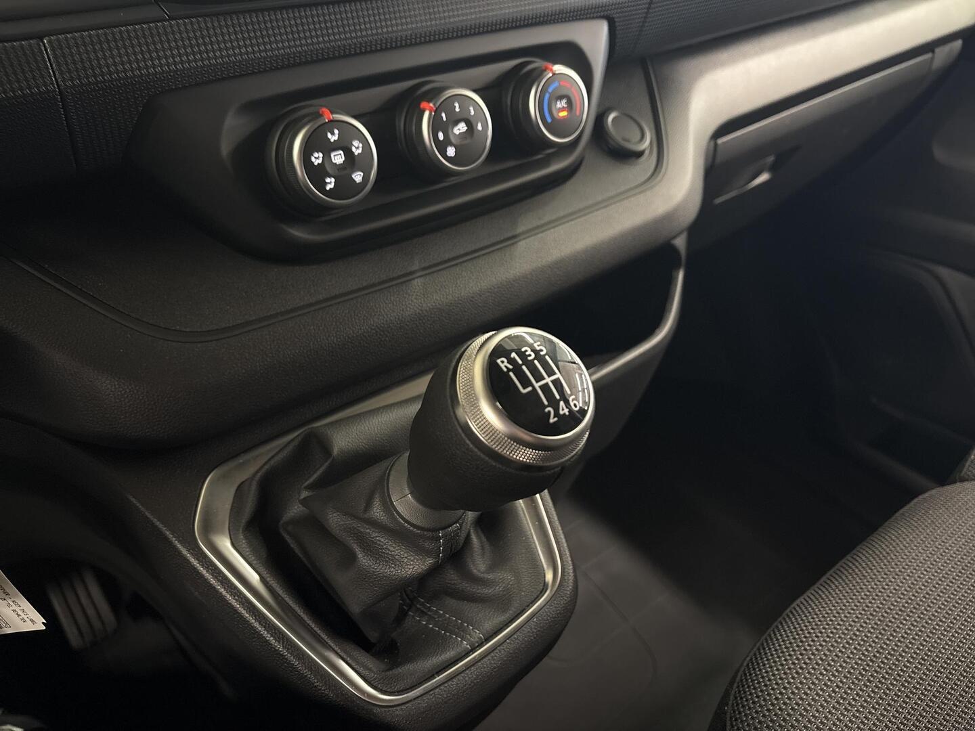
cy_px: 366
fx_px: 732
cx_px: 488
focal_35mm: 26
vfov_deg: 53.1
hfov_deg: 67.3
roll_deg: -0.3
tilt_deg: -35.7
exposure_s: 1/25
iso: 1000
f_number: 1.6
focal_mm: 5.96
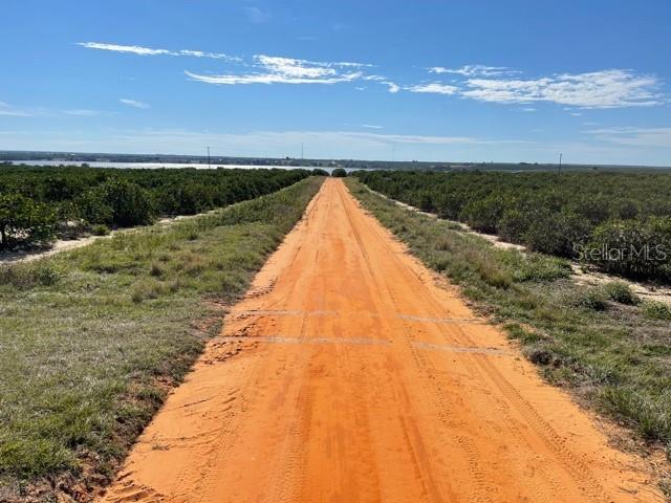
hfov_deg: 67.3
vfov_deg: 53.1
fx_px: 504
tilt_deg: -11.4
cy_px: 252
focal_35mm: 26
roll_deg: -1.5
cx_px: 336
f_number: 1.6
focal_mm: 5.1
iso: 32
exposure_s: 1/7937
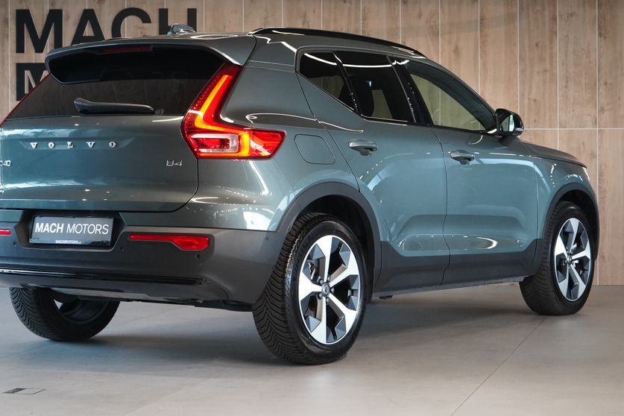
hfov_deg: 24.8
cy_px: 168
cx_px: 287
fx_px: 1421
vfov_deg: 16.6
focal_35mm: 82
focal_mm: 67
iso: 6400
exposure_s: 1/160
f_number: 5.6
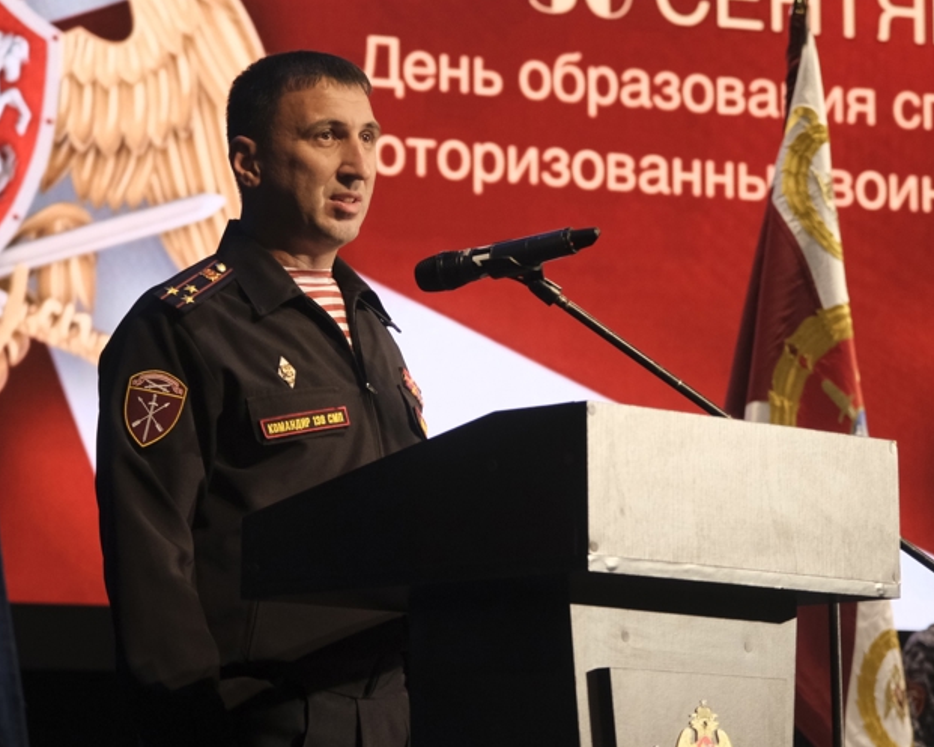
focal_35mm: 136
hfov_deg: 14.2
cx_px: 486
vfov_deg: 11.4
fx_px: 3760
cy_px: 374
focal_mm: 80
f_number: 4
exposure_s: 1/120
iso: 1600
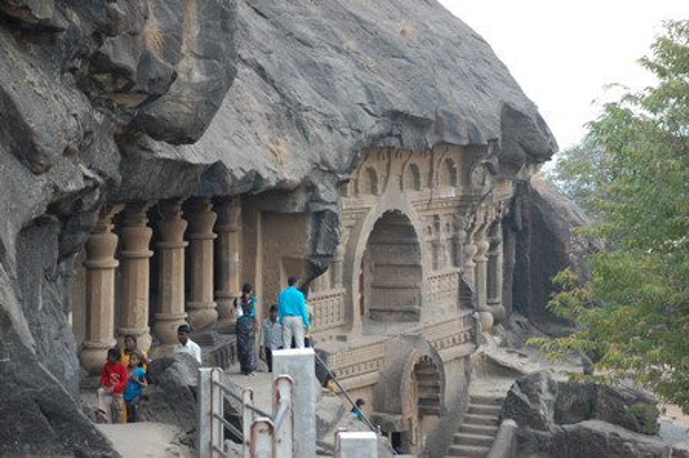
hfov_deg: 20.6
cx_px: 344
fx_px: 1893
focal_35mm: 99
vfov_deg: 13.8
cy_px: 229
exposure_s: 1/25
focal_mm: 66
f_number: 5.3
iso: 200
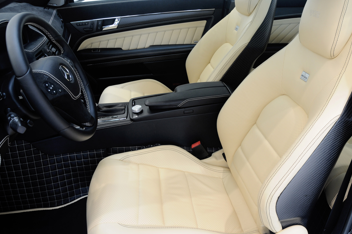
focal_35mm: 32
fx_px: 313
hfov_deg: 58.5
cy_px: 104
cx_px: 203
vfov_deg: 41.0
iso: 200
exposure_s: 2
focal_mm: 18
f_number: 7.1
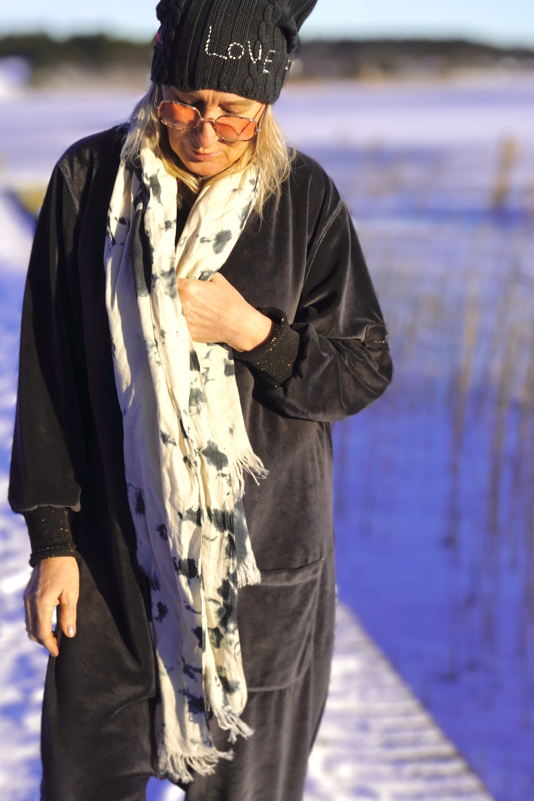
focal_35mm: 62
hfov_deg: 21.9
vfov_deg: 32.1
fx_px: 1379
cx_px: 209
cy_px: 532
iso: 100
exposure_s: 1/400
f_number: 5.6
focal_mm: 28
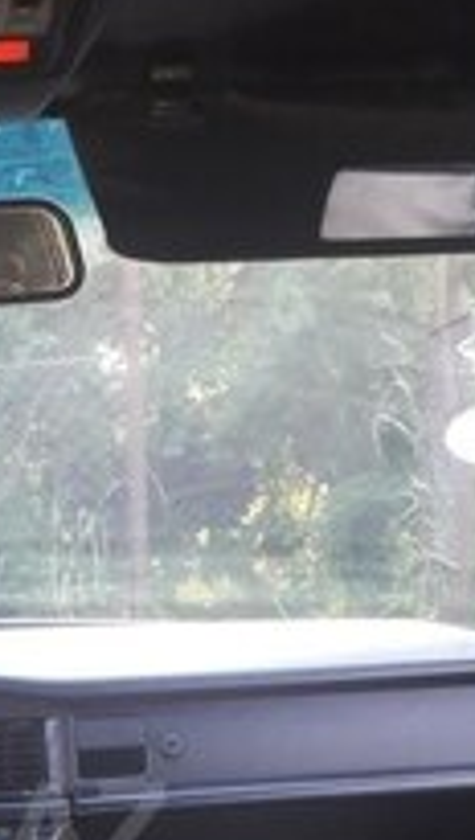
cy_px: 828
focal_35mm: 71
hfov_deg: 16.1
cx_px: -147
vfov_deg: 28.0
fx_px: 1583
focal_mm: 3.6
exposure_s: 1/50
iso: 80
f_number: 1.9
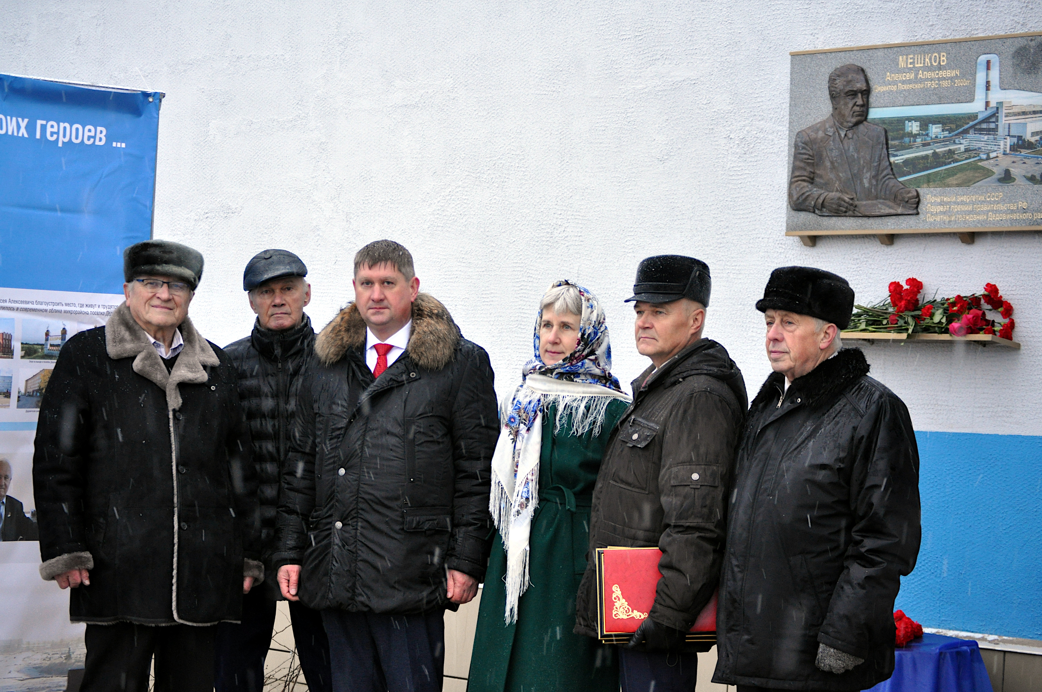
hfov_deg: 24.6
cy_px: 346
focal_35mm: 82
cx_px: 521
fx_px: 2385
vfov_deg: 16.5
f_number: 4
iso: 800
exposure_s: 1/60
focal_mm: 55
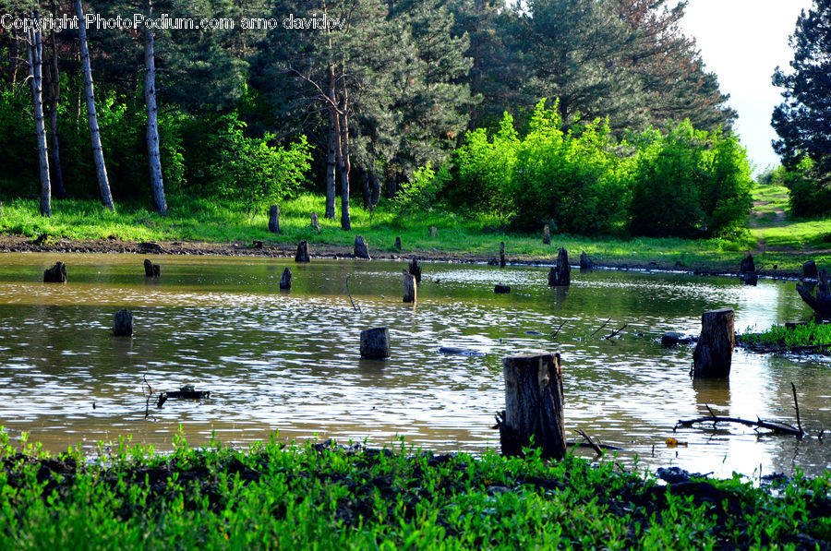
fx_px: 2143
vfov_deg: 14.7
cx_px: 416
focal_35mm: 93
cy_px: 276
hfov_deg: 21.9
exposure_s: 1/400
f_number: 5.3
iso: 640
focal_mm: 62
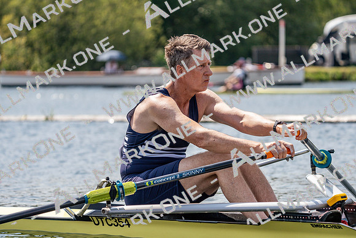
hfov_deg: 10.3
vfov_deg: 6.9
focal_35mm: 200
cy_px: 119
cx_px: 178
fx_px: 1978
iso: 200
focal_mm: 200
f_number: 5.6
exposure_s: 1/1600
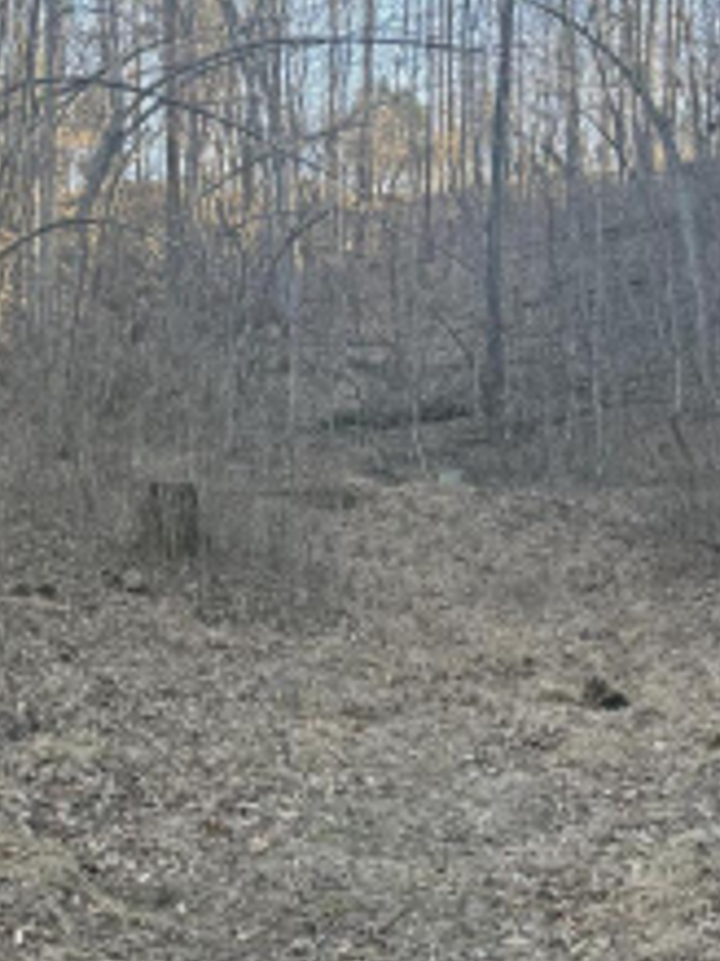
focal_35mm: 73
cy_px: 713
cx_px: 342
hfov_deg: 20.1
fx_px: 2026
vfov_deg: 26.4
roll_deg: +0.0
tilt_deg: -2.6
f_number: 1.78
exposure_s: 1/410
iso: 100
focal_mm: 6.76
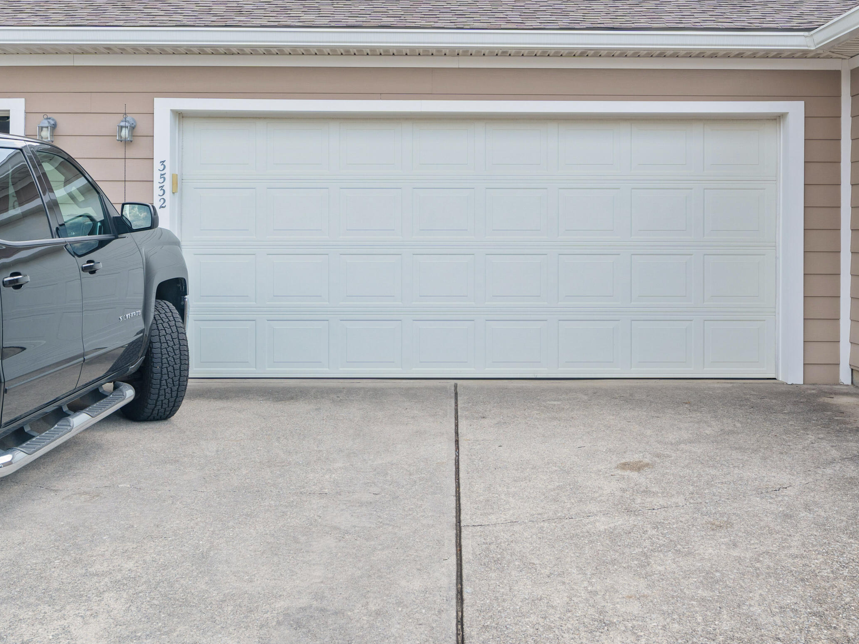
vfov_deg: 29.6
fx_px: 1216
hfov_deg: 38.9
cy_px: 243
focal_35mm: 49
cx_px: 475
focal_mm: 35
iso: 320
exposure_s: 1/400
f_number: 7.1
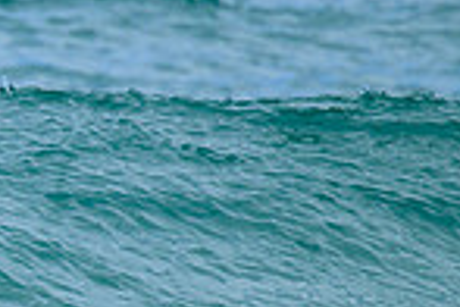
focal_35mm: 2208
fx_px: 28211
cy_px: 218
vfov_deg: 0.6
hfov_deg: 0.9
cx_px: -426
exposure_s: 1/2000
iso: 500
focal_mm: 560
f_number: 8
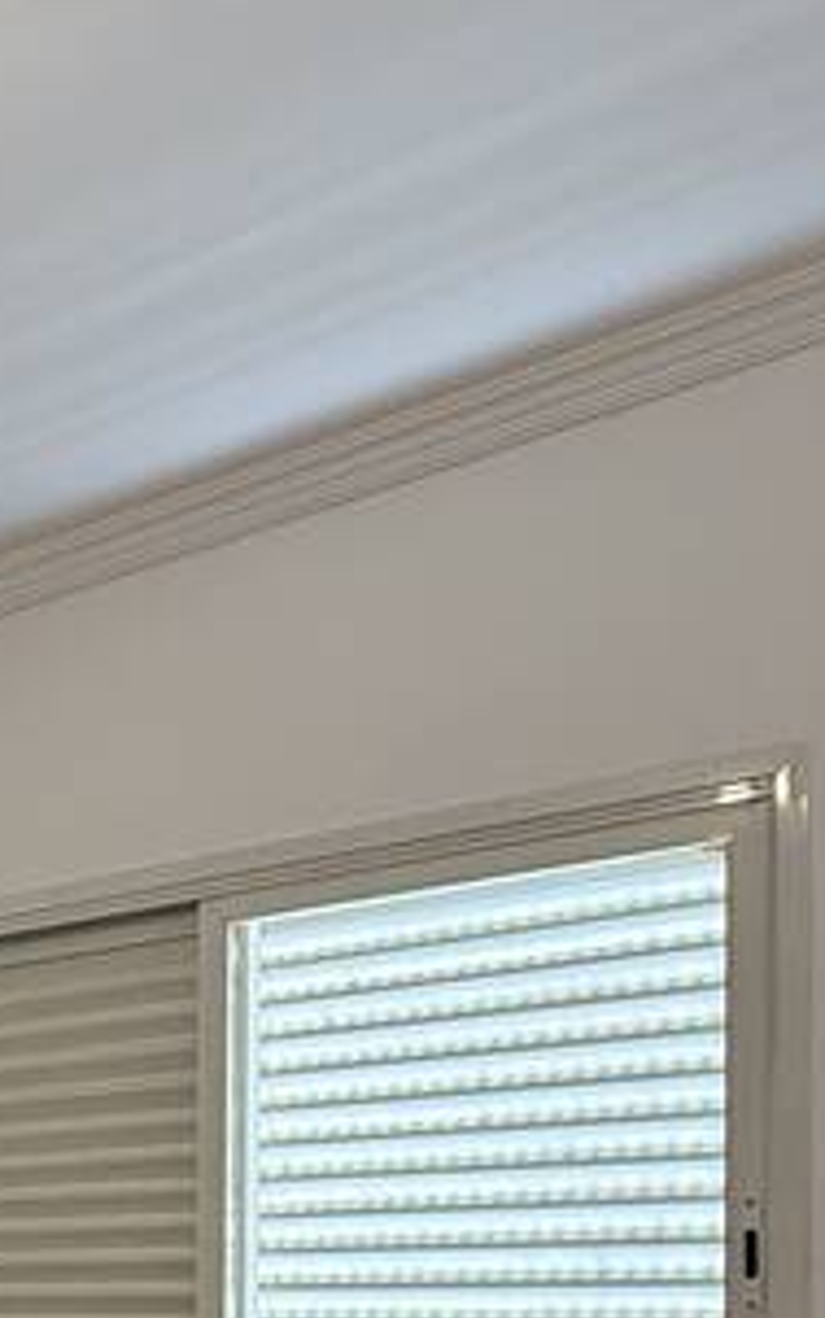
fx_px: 1905
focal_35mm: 53
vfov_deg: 34.5
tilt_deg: +1.1
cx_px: -218
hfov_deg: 22.2
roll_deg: -1.3
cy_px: 1335
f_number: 2.2
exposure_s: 1/120
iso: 250
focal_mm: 2.22
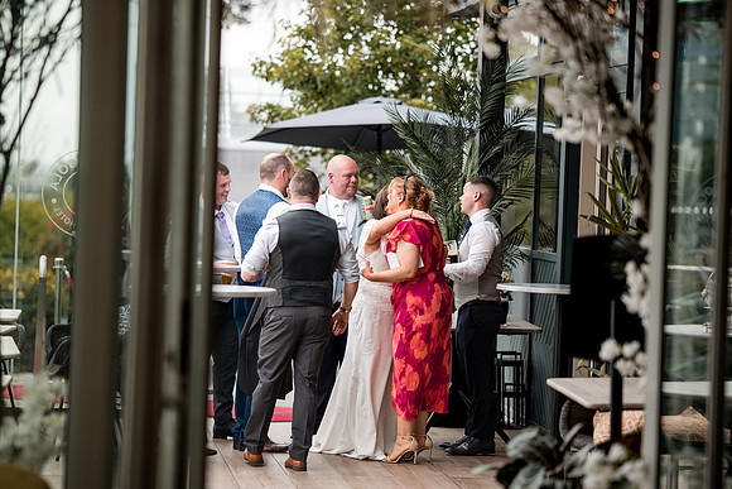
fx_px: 2583
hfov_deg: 16.1
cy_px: 244
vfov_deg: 10.8
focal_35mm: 127
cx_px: 366
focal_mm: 85
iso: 125
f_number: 1.6
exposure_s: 1/500
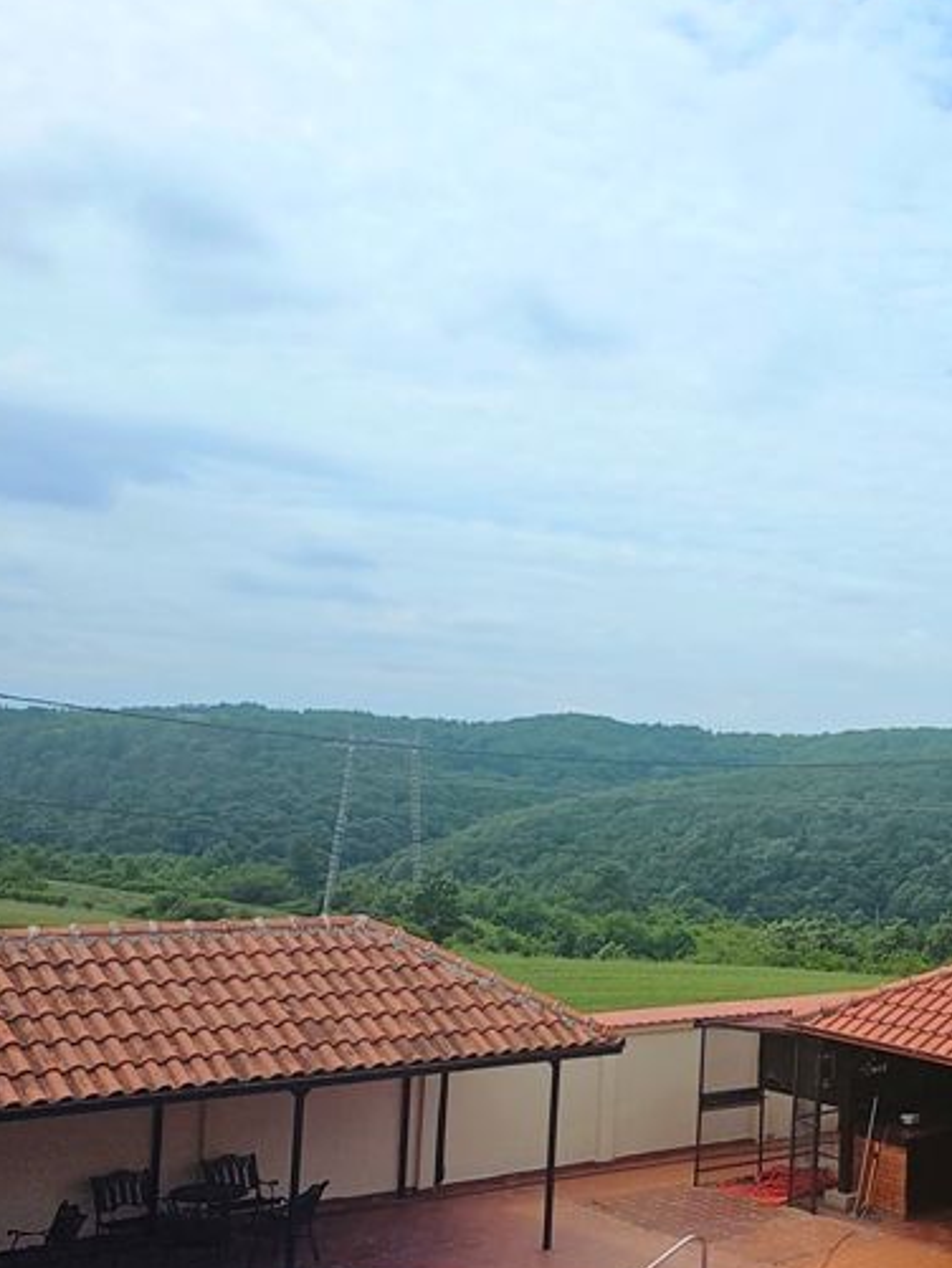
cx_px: 717
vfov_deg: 40.2
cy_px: 774
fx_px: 1723
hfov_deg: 30.4
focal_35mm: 47
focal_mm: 6.3
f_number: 1.7
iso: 10
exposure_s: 1/2066
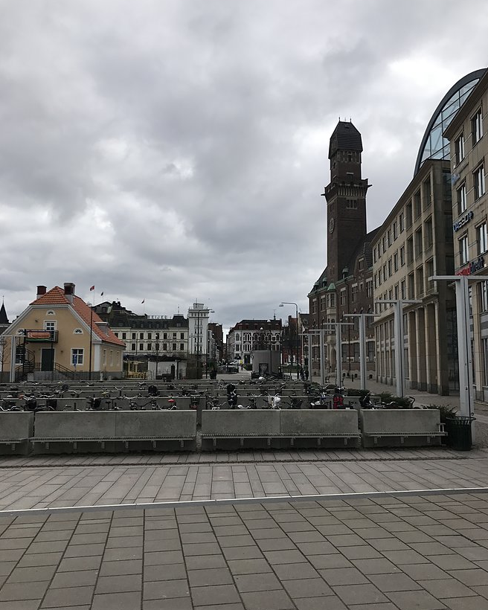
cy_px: 312
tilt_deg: +5.5
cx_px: 250
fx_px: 542
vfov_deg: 58.8
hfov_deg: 48.5
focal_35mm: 30
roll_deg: +0.7
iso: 20
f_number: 1.8
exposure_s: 1/3096
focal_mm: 3.99
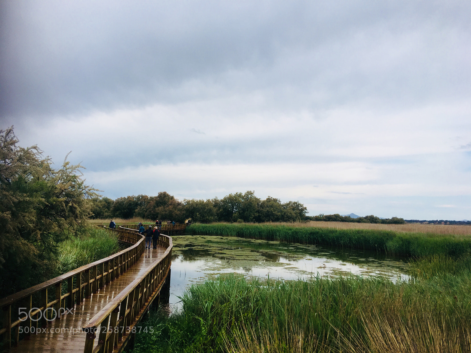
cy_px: 176
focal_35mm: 29
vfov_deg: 48.2
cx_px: 236
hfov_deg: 61.7
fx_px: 395
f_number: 2.2
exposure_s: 1/1425
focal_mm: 4.15
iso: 25
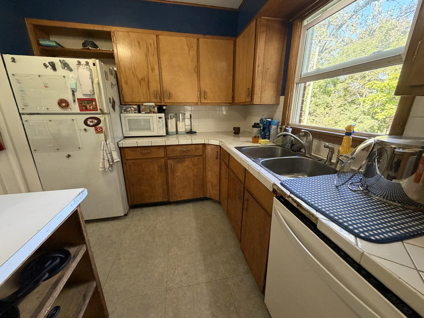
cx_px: 212
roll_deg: +0.1
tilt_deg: -17.1
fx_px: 171
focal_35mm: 14
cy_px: 159
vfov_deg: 85.7
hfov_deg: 102.1
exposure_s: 1/60
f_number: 2.2
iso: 400
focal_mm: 2.22
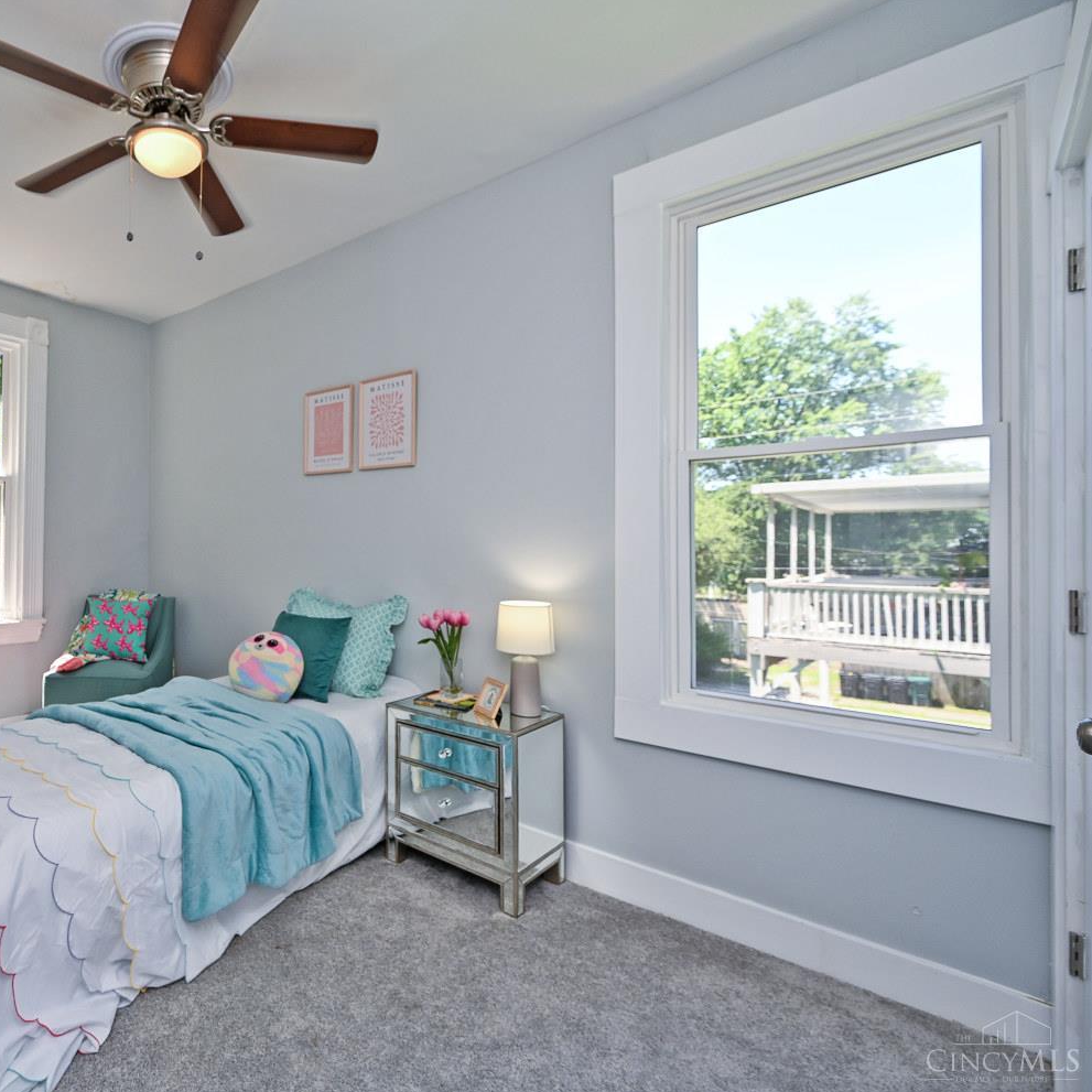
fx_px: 642
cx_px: 269
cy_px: 548
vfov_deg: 80.7
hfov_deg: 74.7
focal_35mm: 18
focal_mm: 14
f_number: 5.6
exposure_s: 1/125
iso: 180
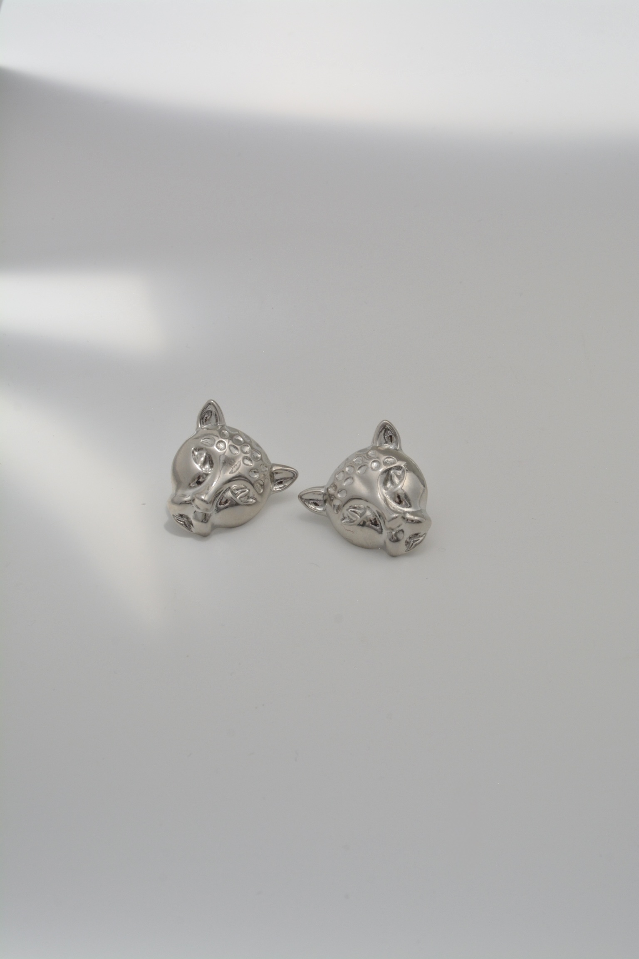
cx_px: 320
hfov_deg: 18.9
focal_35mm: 72
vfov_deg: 28.1
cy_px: 480
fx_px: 1917
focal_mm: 48
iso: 500
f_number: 16
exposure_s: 1/1000
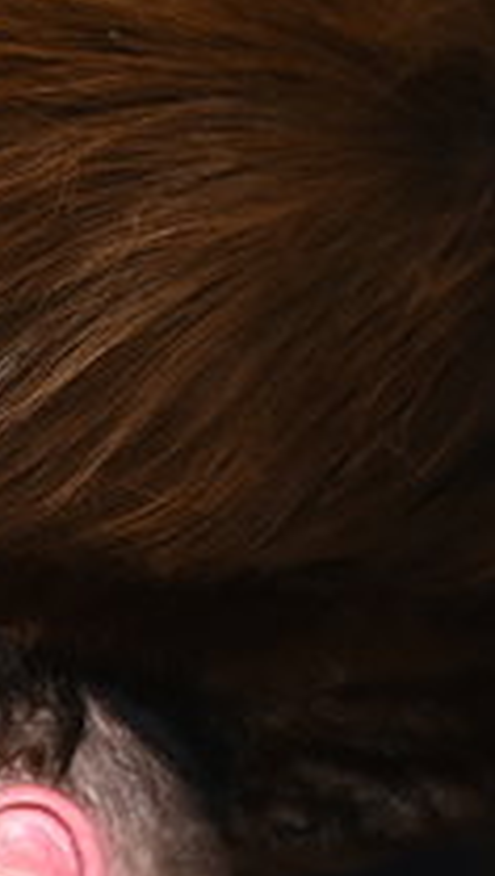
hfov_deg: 5.3
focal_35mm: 168
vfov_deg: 11.4
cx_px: -2156
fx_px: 3909
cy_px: 1800
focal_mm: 24
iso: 400
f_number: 3.5
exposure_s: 1/100
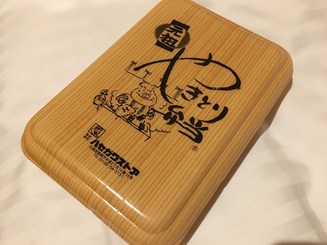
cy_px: 122
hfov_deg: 61.7
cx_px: 164
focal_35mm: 29
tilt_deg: -61.3
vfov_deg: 48.2
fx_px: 274
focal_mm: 4.15
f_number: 2.2
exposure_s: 1/20
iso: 200
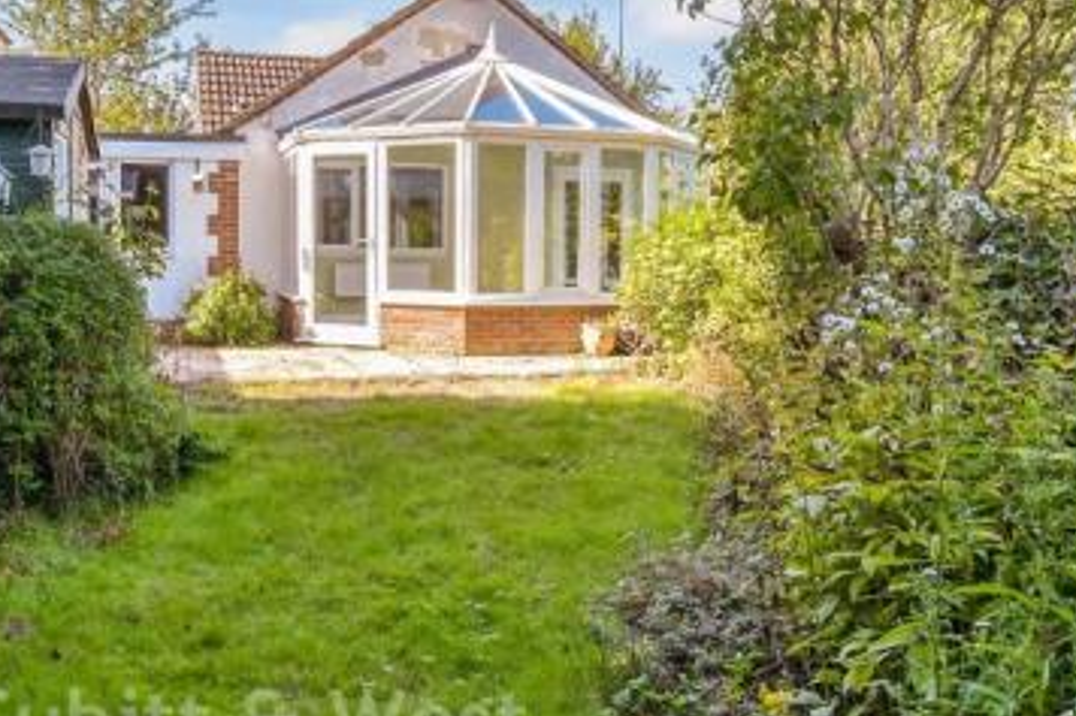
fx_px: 1046
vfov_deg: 37.6
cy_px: 270
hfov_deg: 54.4
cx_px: 515
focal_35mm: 35
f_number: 8
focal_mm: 13
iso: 200
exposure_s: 1/125
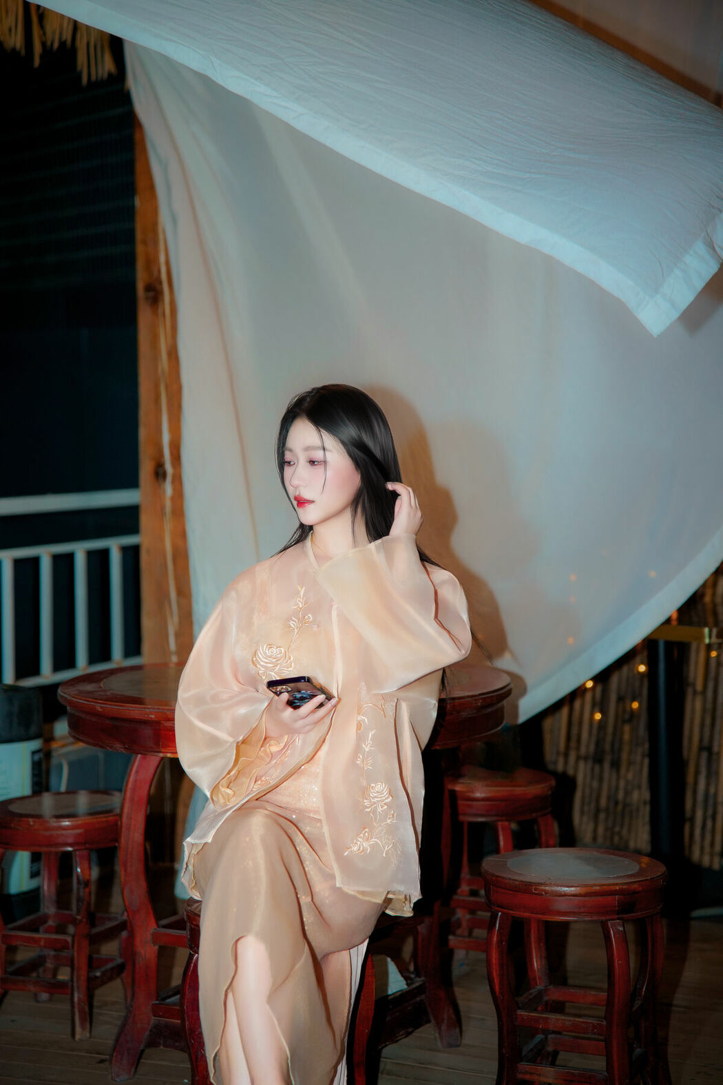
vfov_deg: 27.3
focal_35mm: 74
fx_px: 2229
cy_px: 542
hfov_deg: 18.4
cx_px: 362
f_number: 2.8
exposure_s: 1/80
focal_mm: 74
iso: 500
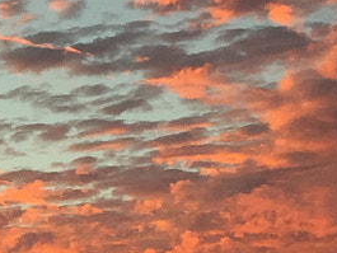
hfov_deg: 10.0
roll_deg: -0.7
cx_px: -451
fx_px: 1704
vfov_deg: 8.3
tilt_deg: +19.2
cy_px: -113
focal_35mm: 175
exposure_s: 1/100
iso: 32
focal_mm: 4.15
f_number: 2.2
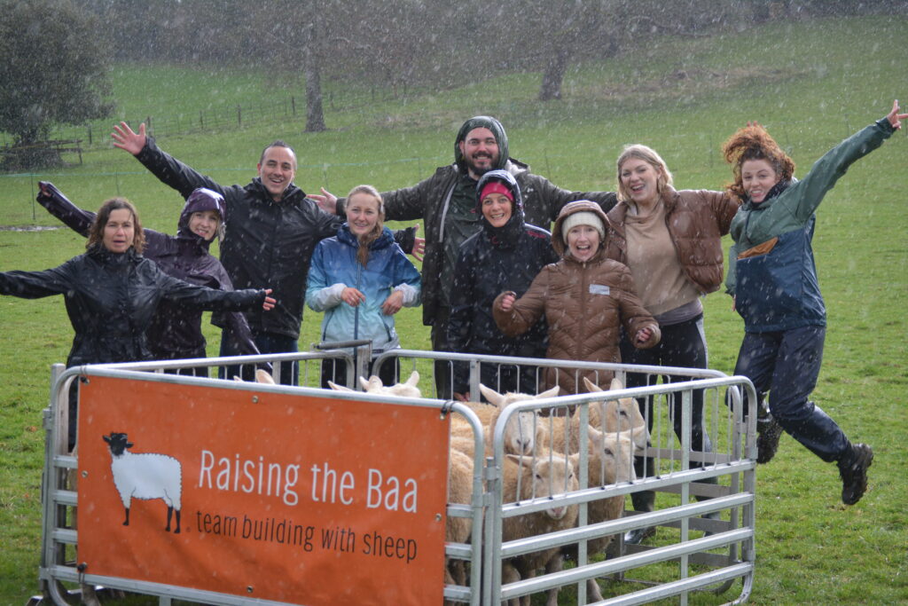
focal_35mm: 82
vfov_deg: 16.6
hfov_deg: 24.6
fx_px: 2081
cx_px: 454
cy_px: 303
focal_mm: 55
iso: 800
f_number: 4
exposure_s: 1/500
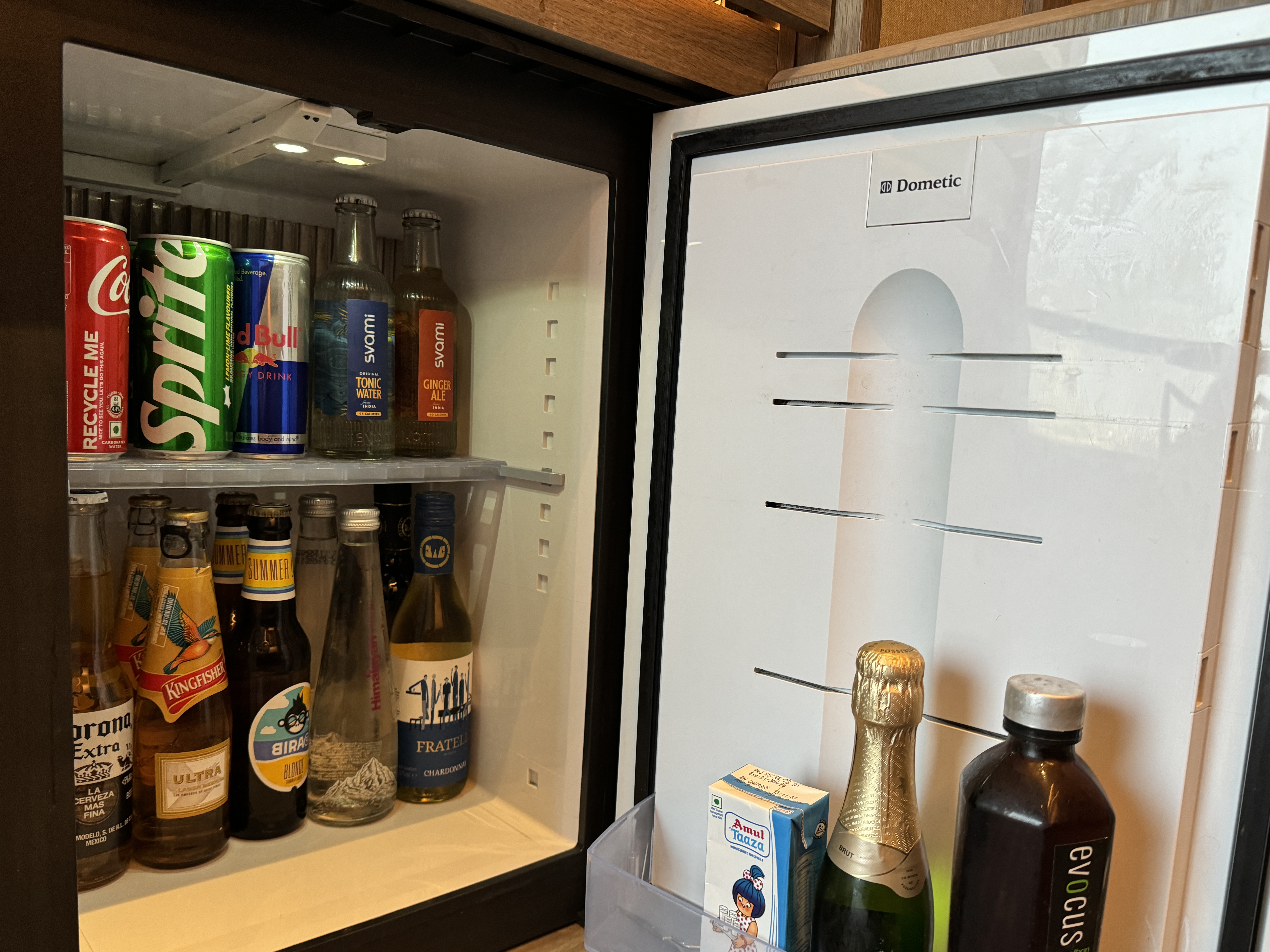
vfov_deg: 53.0
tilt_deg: -7.6
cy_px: 515
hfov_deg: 67.3
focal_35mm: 26
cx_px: 633
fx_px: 954
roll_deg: -2.9
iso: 320
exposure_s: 1/50
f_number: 1.78
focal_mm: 6.86
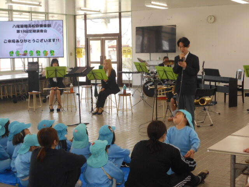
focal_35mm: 58
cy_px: 94
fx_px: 417
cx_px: 124
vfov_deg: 25.2
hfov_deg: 33.2
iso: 200
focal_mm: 10
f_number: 4.9
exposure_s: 1/60
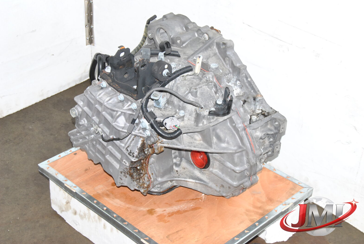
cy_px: 120
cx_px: 182
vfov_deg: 21.3
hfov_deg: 31.4
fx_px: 648
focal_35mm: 64
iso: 800
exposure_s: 1/200
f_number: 10
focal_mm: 42
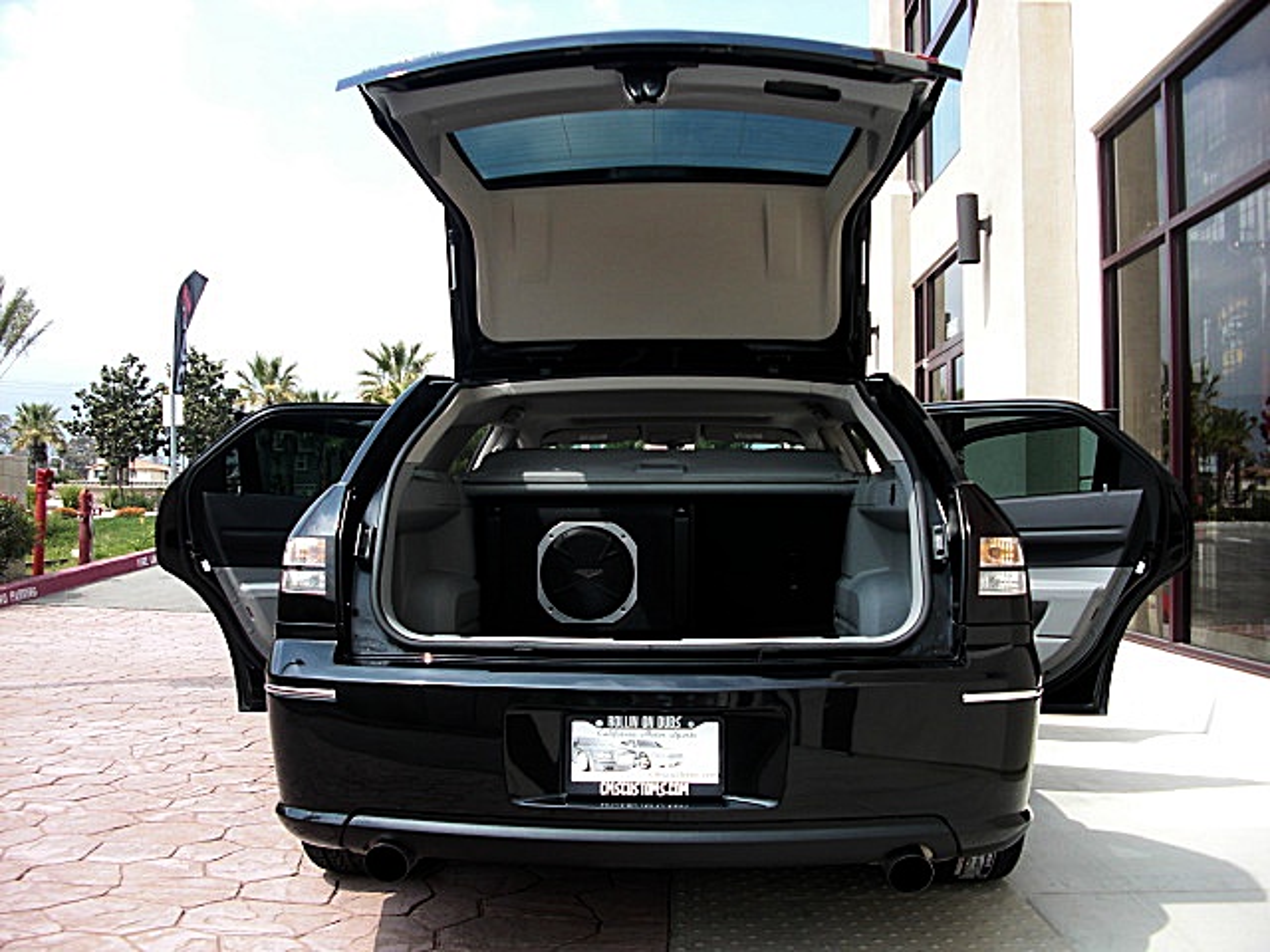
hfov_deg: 51.4
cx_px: 635
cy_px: 476
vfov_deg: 39.7
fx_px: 1321
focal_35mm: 36
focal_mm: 6.3
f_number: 2.8
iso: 50
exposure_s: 1/500
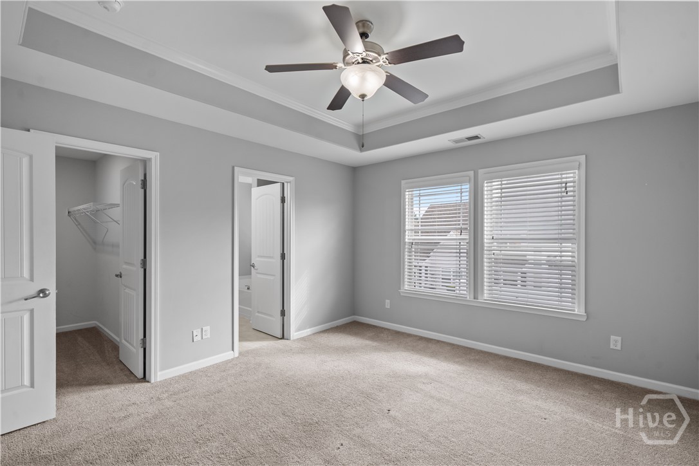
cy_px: 233
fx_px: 311
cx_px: 350
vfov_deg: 73.7
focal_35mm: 16
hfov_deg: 96.7
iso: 1000
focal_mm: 16
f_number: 8
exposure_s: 1/30
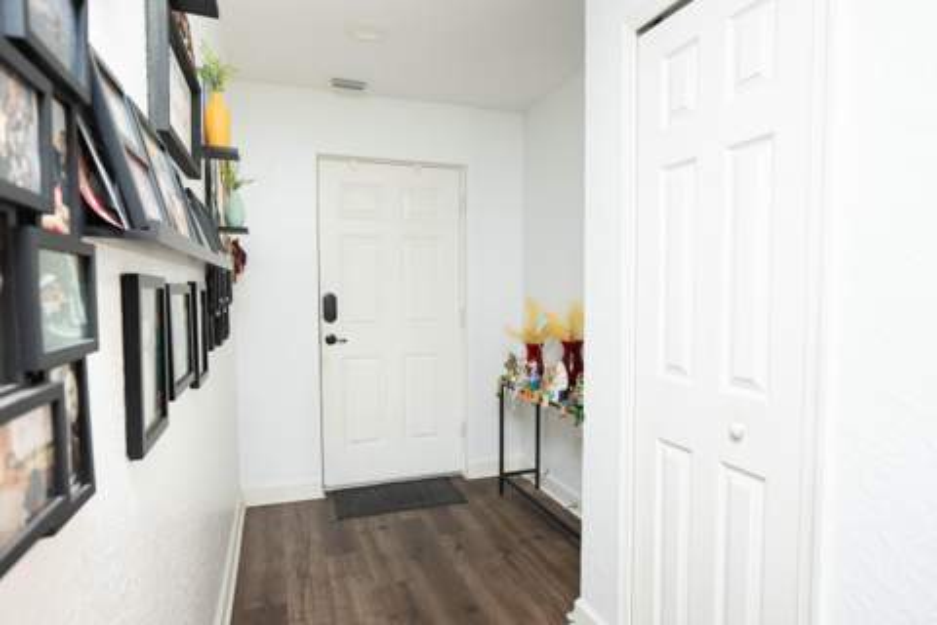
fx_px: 528
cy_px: 312
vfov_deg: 61.2
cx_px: 468
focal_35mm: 20
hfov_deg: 83.1
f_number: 2.8
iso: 800
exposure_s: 1/125
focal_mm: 13.6
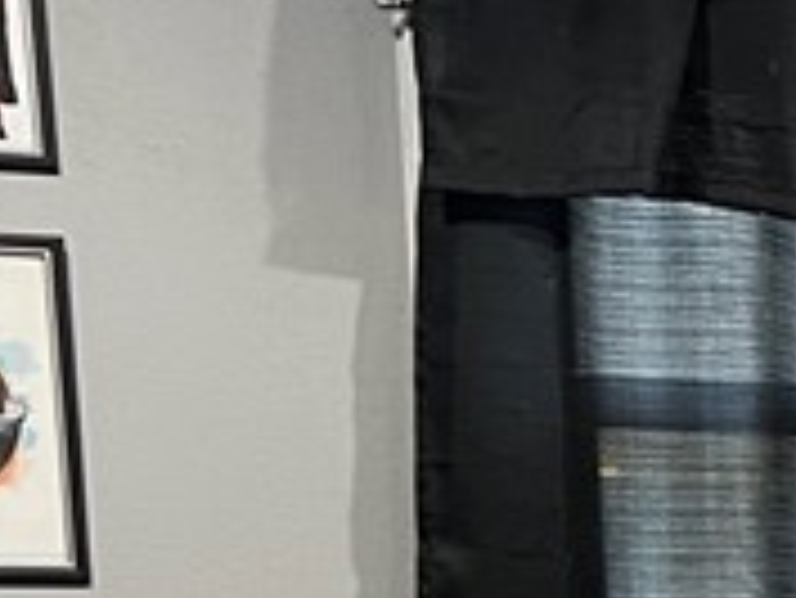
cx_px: 1983
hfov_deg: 10.9
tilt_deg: -9.4
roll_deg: +0.4
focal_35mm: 150
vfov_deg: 9.4
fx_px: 3452
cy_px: 1120
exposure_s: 1/60
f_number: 1.5
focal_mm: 5.7
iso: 200
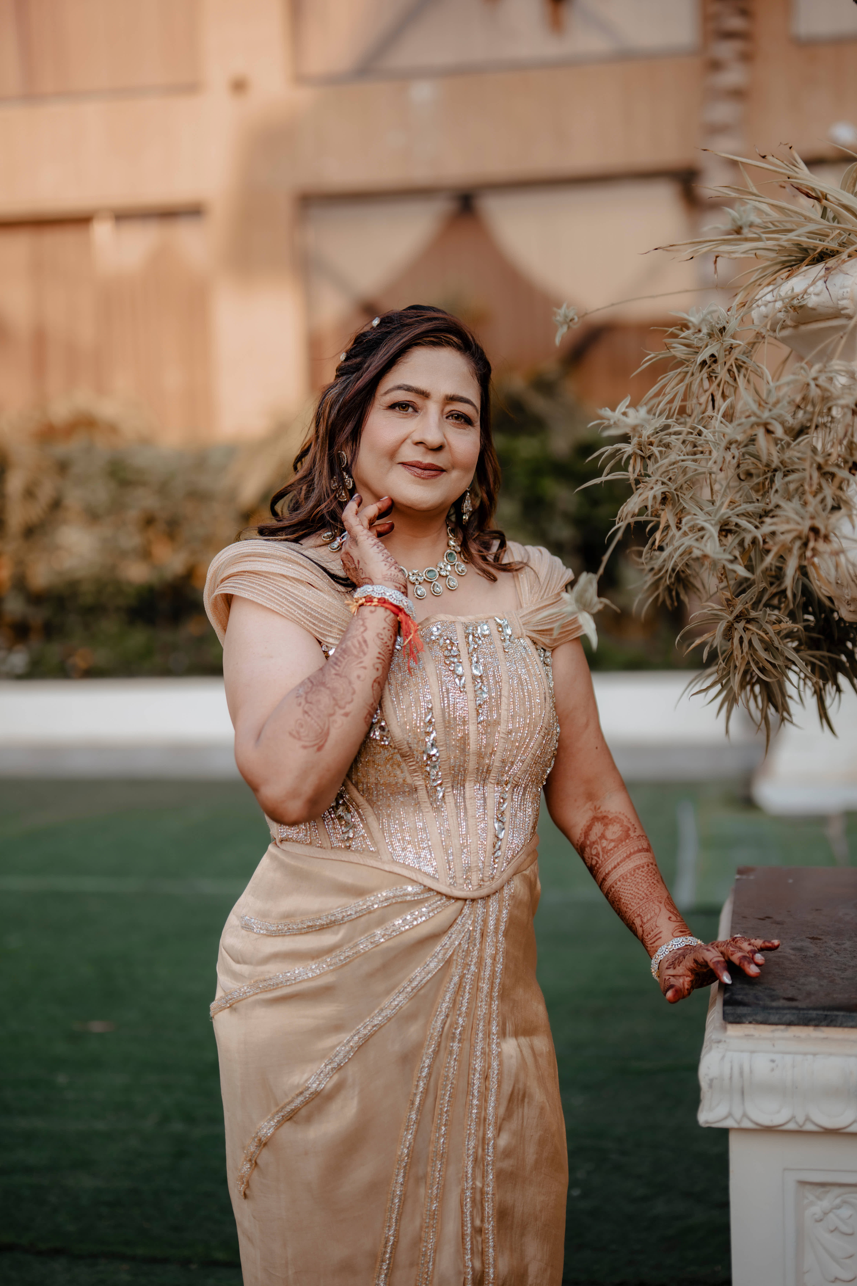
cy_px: 643
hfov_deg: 27.0
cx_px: 428
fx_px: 1785
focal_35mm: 50
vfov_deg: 39.6
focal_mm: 50
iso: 64
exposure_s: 1/320
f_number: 1.4
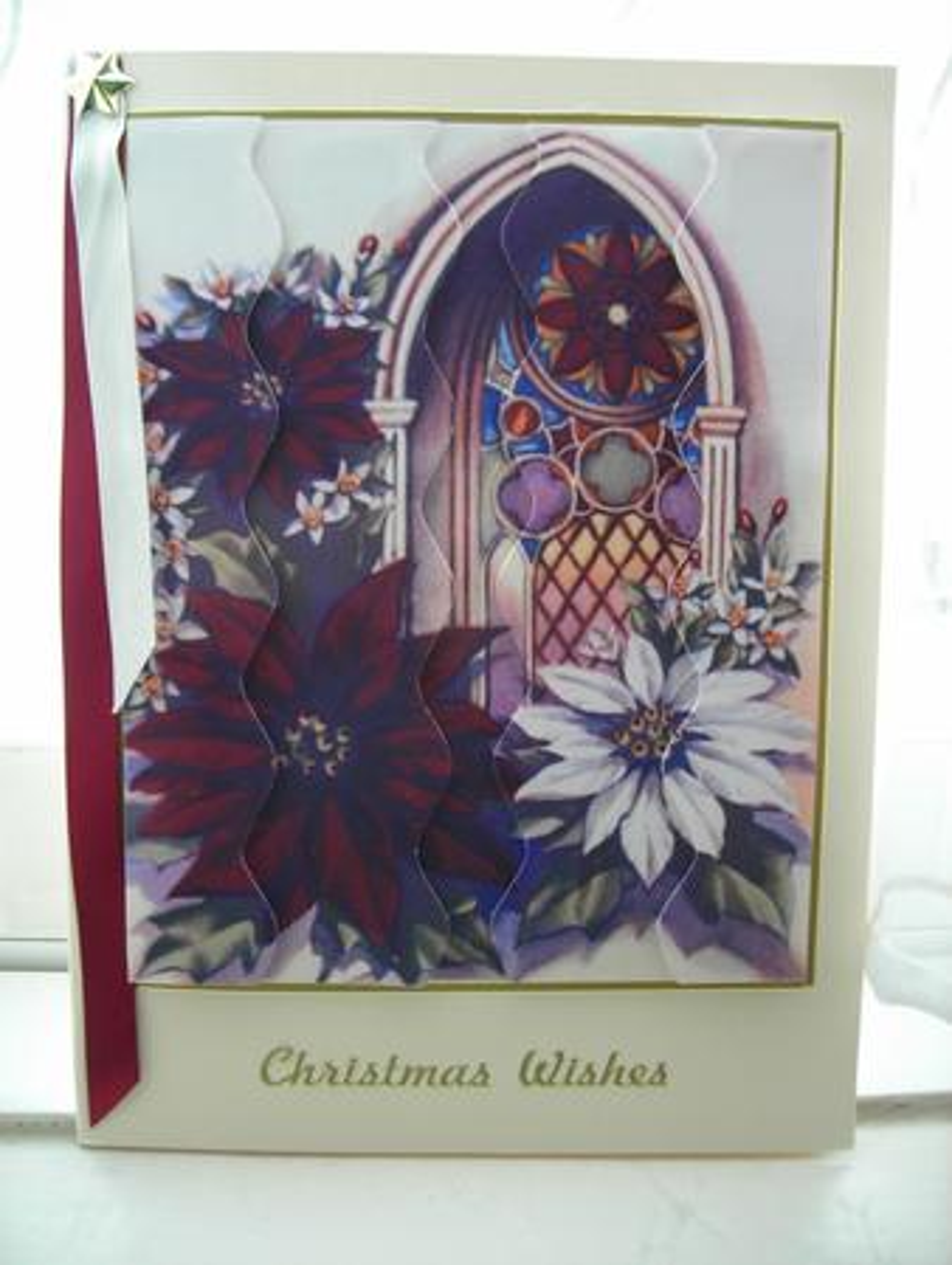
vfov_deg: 48.9
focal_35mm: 38
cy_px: 632
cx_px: 476
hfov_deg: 37.8
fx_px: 1390
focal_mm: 6.3
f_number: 3.2
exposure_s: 1/10.3
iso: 50
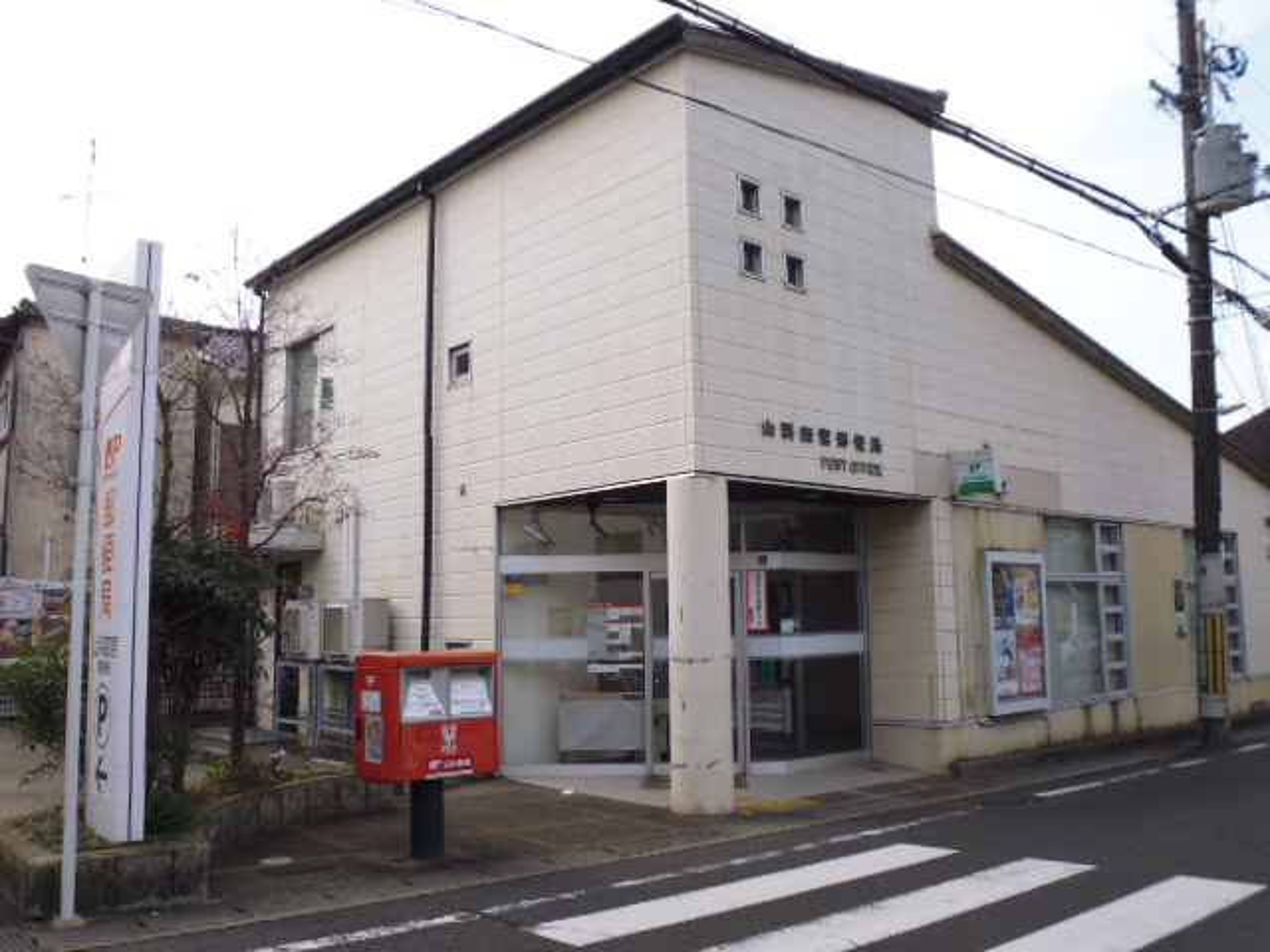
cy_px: 476
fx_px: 1174
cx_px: 635
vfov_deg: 44.2
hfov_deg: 56.8
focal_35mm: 32
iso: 100
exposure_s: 1/320
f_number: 3.2
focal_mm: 5.6
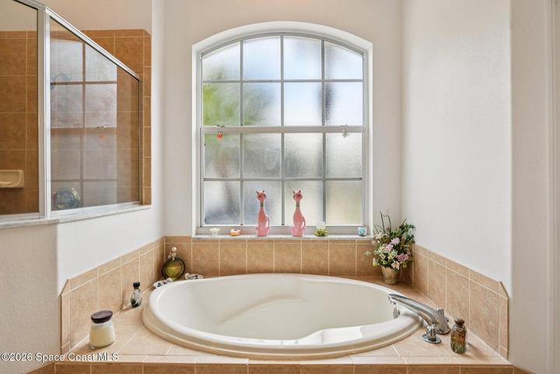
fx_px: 296
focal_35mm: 19
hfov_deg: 86.9
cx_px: 280
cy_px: 187
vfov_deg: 64.6
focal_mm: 19
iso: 400
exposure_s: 1/200
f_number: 8
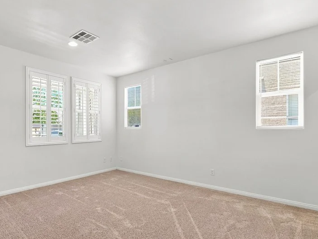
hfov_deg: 82.8
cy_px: 127
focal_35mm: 19
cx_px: 116
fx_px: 174
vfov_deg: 68.6
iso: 100
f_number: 1.9
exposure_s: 1/120
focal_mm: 2.2
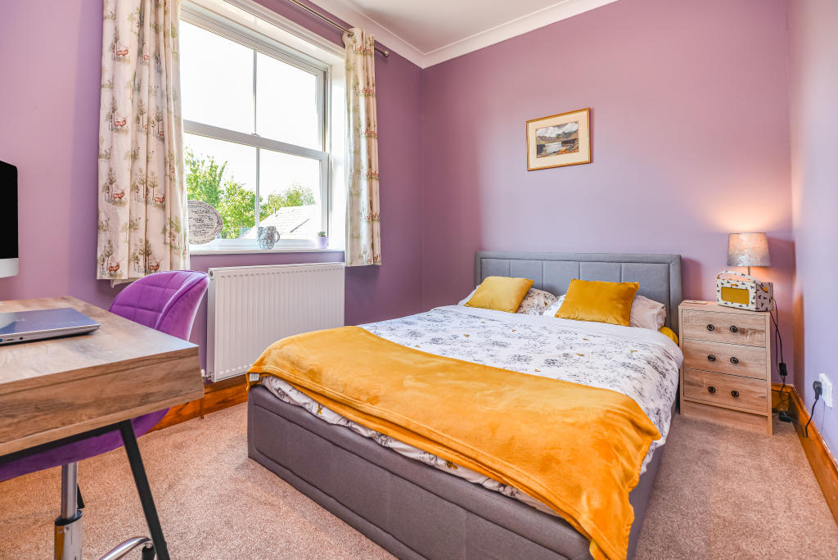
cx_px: 419
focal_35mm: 15
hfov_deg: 100.4
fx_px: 349
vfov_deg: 77.4
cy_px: 280
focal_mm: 15
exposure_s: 1/25
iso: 200
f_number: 9
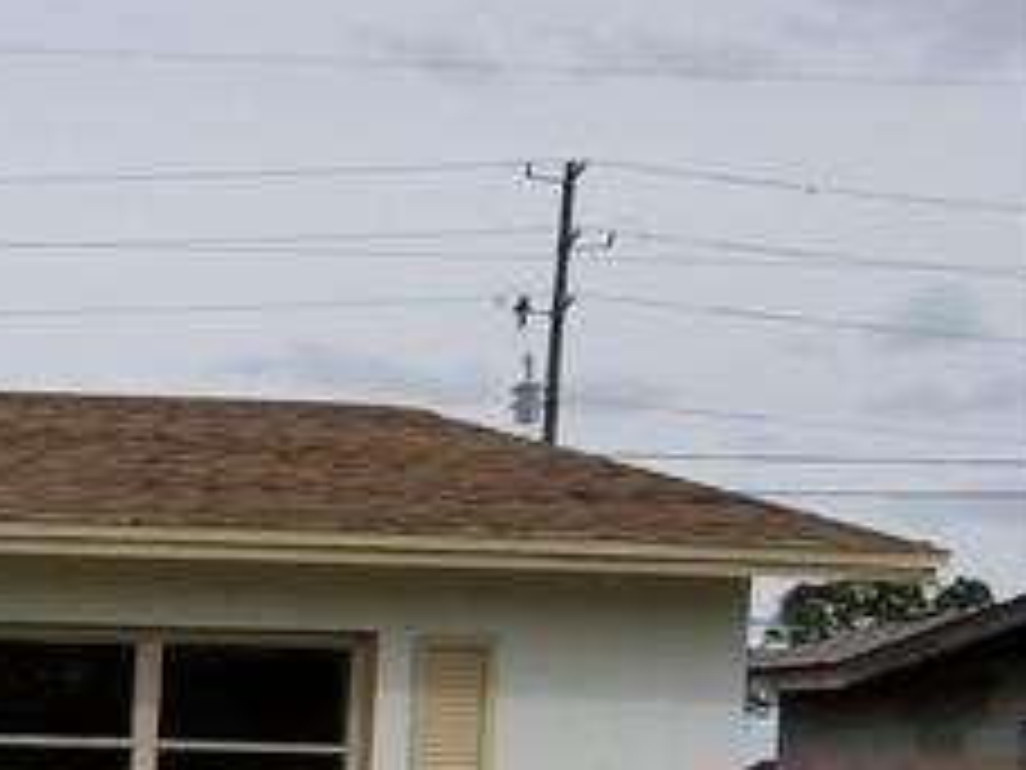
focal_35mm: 117
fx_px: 3468
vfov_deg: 12.1
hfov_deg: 13.5
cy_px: 1130
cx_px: -1251
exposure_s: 1/2832
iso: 50
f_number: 1.7
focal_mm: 4.25
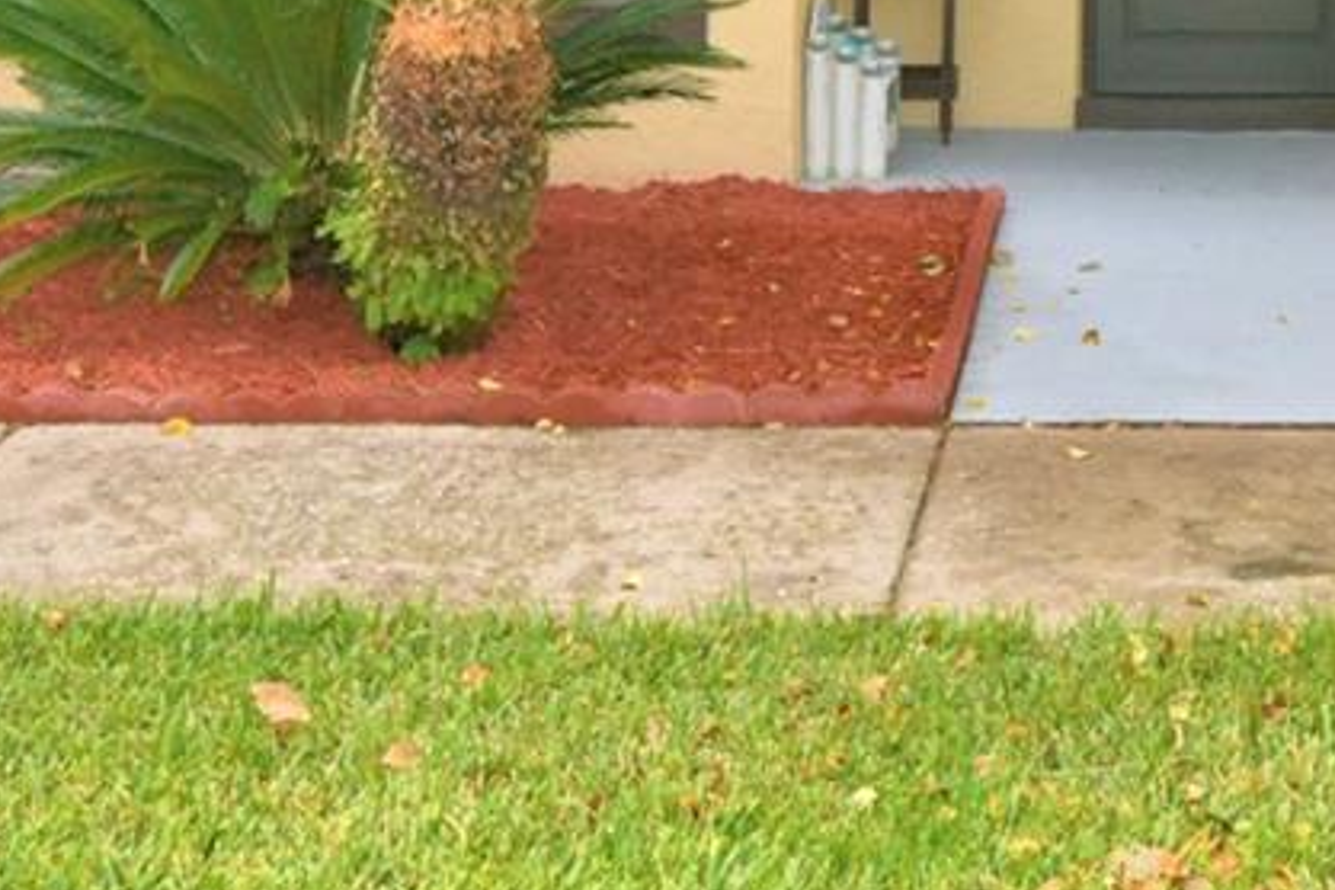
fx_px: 2559
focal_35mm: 69
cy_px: -355
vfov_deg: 18.0
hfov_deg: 28.8
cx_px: 1005
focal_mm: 12
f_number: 6.3
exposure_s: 1/250
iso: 100
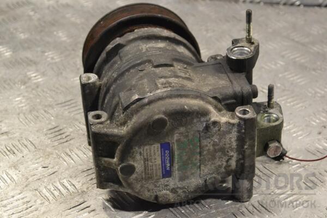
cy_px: 109
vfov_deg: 17.5
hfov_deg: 26.0
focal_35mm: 78
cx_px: 164
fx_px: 708
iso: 3200
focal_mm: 52
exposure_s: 1/320
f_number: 9
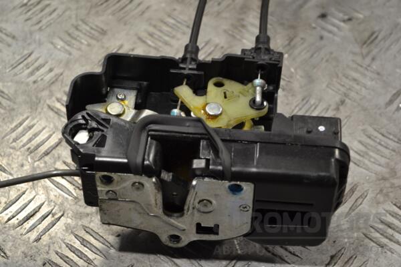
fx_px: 919
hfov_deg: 24.6
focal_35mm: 82
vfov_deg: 16.6
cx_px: 200
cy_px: 134
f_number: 5.6
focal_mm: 55
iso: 200
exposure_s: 1/30
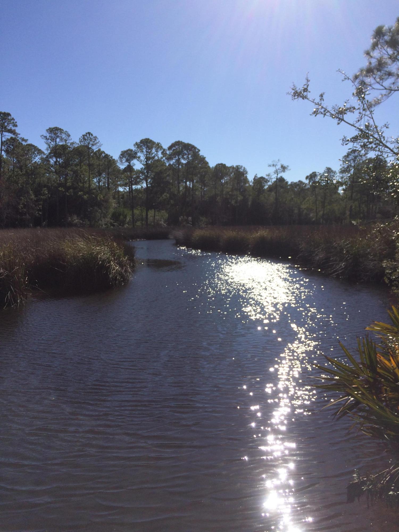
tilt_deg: -7.2
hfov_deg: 48.2
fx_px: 446
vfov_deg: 61.7
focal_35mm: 29
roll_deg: +1.7
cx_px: 200
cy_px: 266
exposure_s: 1/3731
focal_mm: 4.15
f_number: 2.2
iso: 32
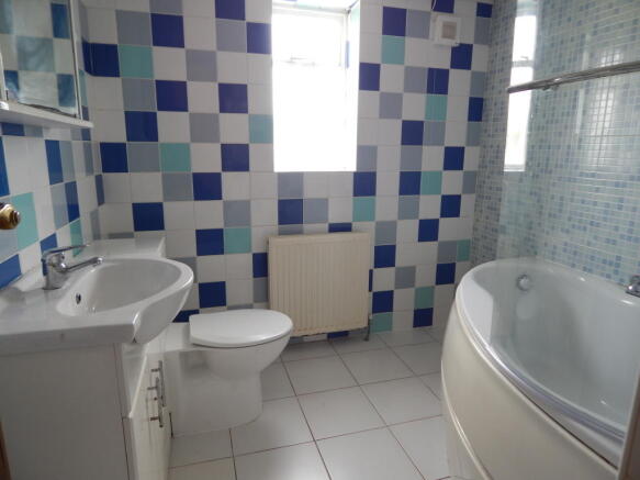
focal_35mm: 23
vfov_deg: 58.9
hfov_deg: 73.9
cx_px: 320
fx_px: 425
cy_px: 240
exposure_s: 1/30
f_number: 3
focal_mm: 4
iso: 125
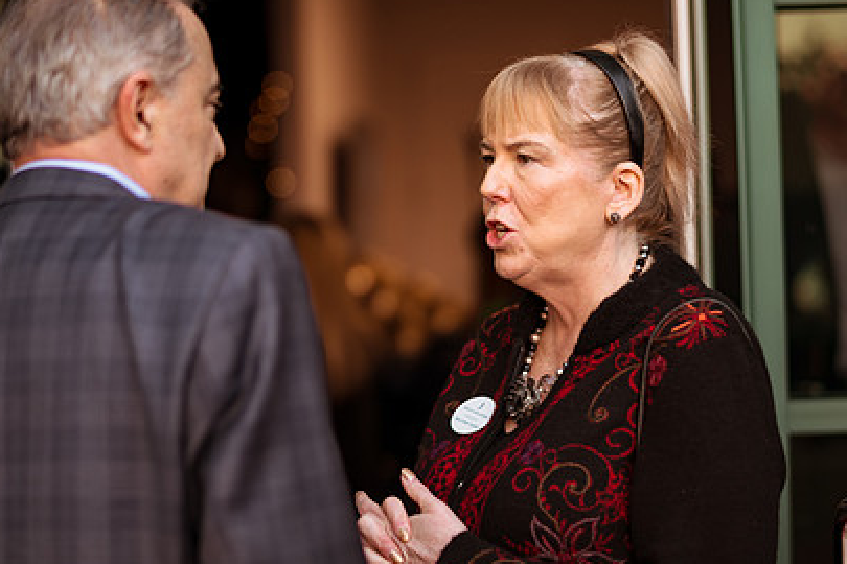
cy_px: 258
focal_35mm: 83
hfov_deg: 24.4
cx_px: 333
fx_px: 1953
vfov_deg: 16.5
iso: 250
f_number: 1.4
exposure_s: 1/1000
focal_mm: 58
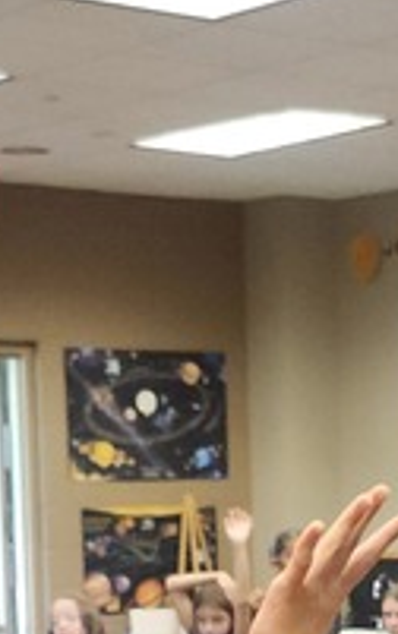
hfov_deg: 10.5
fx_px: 2147
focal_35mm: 124
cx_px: 382
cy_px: 719
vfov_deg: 16.3
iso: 500
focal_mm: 5.54
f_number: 1.8
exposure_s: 1/120
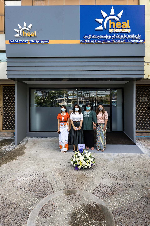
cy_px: 113
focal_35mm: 18
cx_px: 75
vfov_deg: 91.6
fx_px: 109
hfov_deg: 68.9
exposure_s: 1/250
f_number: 8
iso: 450
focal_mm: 17.5
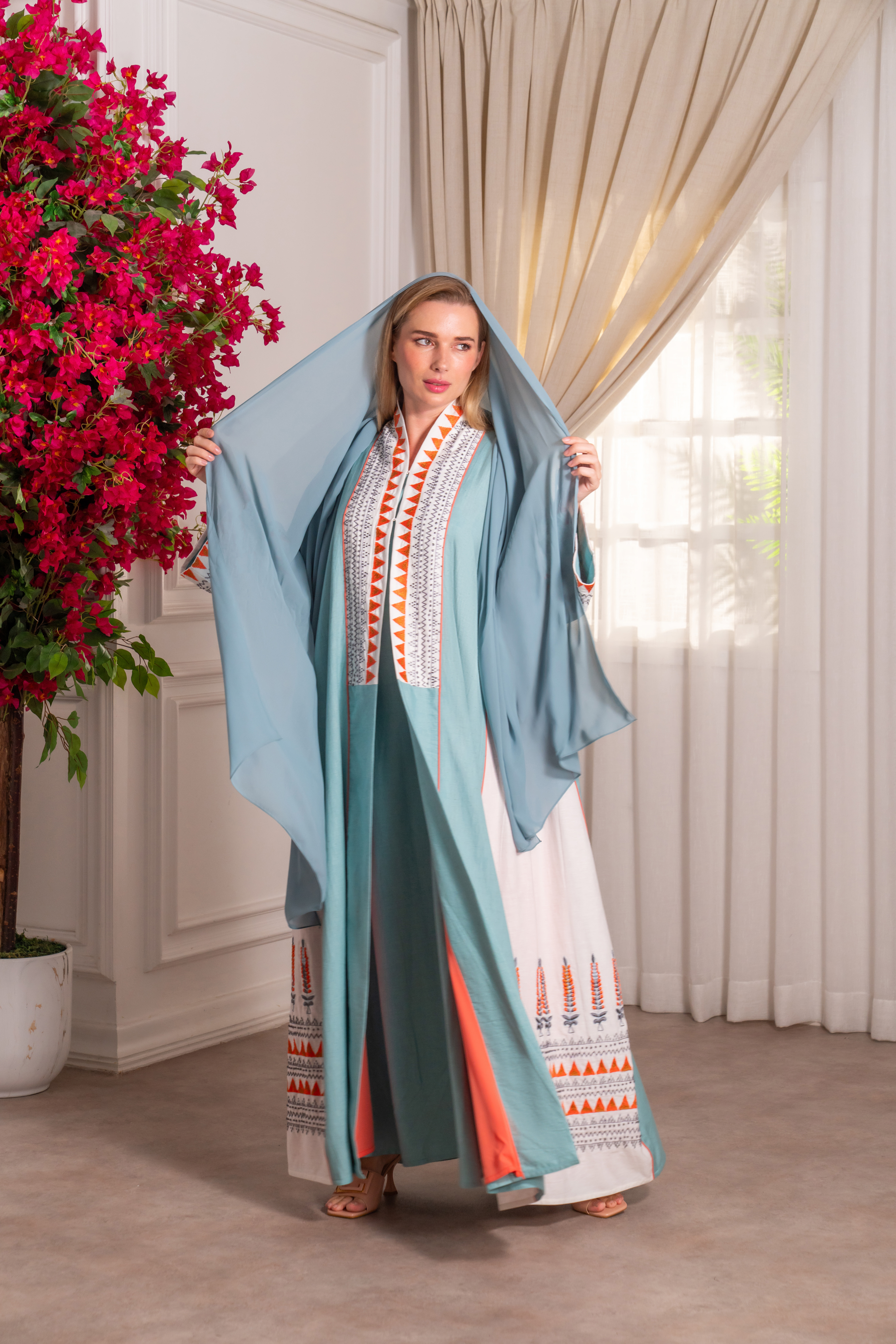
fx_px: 2612
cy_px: 672
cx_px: 448
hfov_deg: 19.5
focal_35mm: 70
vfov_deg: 28.8
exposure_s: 1/160
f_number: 5.6
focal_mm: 70
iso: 500
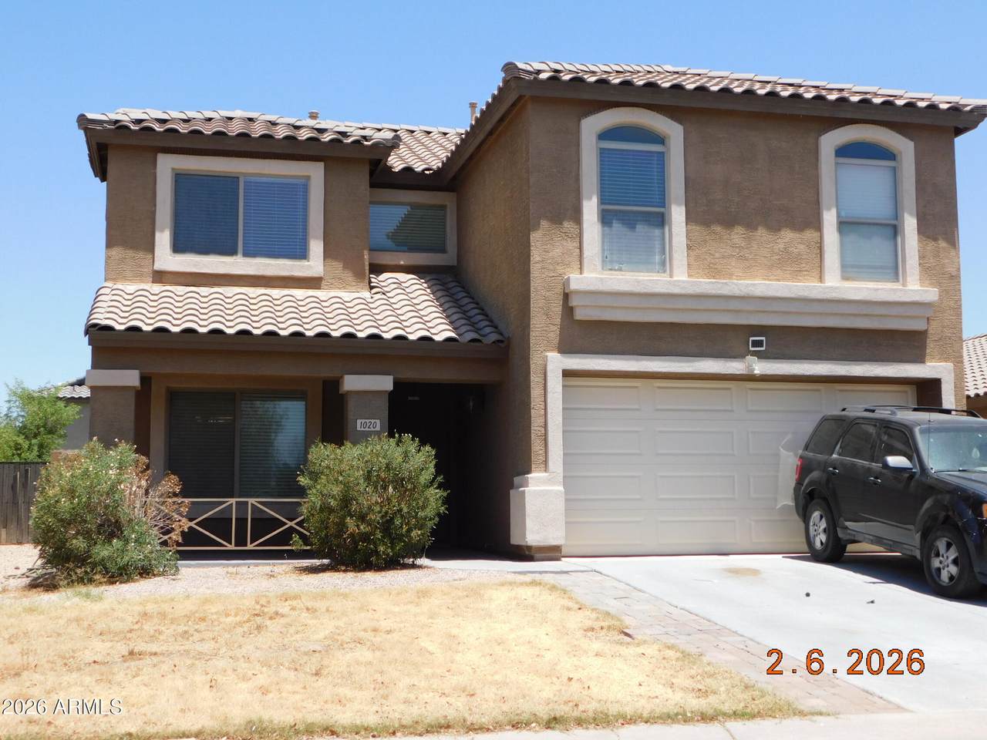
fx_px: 1283
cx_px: 494
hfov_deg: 42.1
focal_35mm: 45
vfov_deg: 32.2
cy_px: 370
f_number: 3.7
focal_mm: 8
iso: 125
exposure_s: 1/800
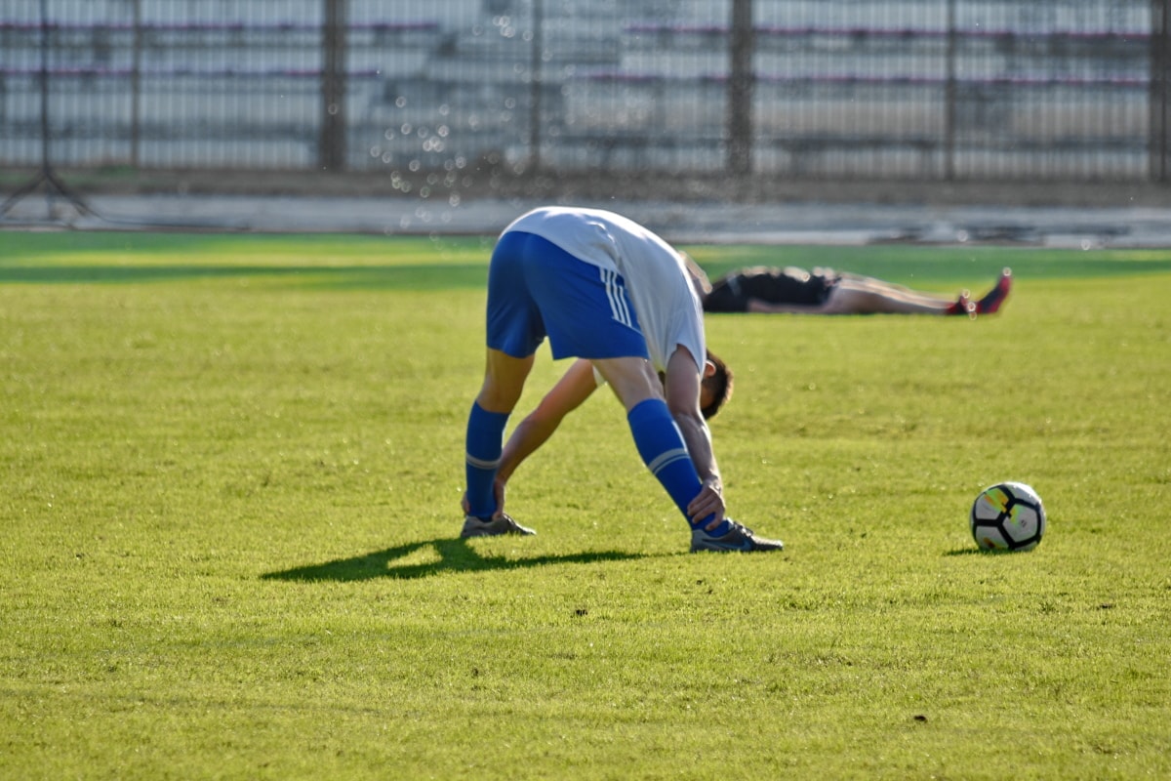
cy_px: 390
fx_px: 14636
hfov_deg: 4.6
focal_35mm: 450
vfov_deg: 3.1
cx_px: 586
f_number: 7.1
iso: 180
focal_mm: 300
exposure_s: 1/500
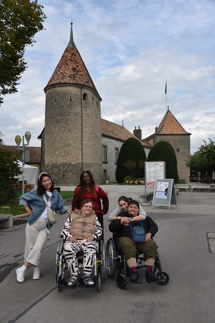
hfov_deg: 41.1
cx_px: 108
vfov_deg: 58.7
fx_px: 287
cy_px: 162
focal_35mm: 32
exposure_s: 1/320
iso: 200
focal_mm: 32
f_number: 9
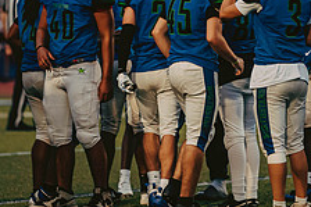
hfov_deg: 4.0
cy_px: 27
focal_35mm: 518
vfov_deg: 2.6
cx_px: 158
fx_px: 4472
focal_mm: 200
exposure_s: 1/1250
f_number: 2.8
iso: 2000
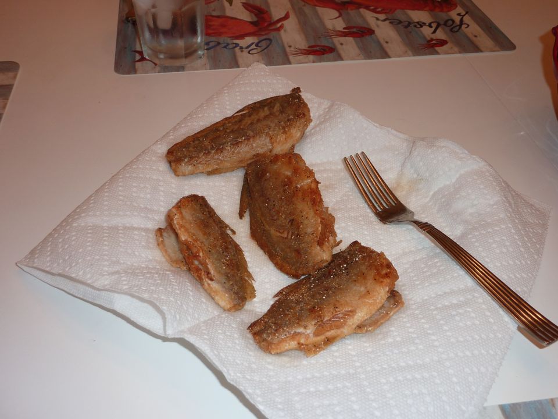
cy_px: 210
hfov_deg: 52.6
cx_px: 279
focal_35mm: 35
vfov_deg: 40.7
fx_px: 564
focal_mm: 5.7
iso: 100
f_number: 3.5
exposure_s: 1/30
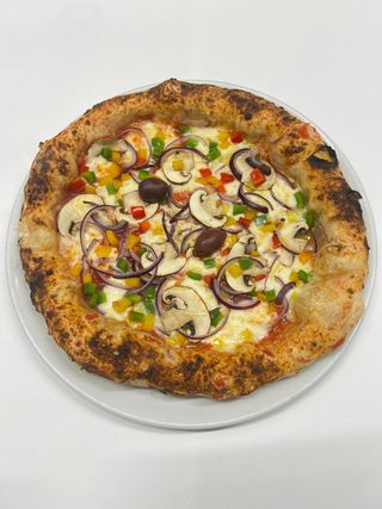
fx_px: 383
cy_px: 254
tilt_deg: -70.9
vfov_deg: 67.3
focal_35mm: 26
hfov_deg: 53.0
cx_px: 191
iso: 100
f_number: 1.5
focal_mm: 5.7
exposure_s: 1/100
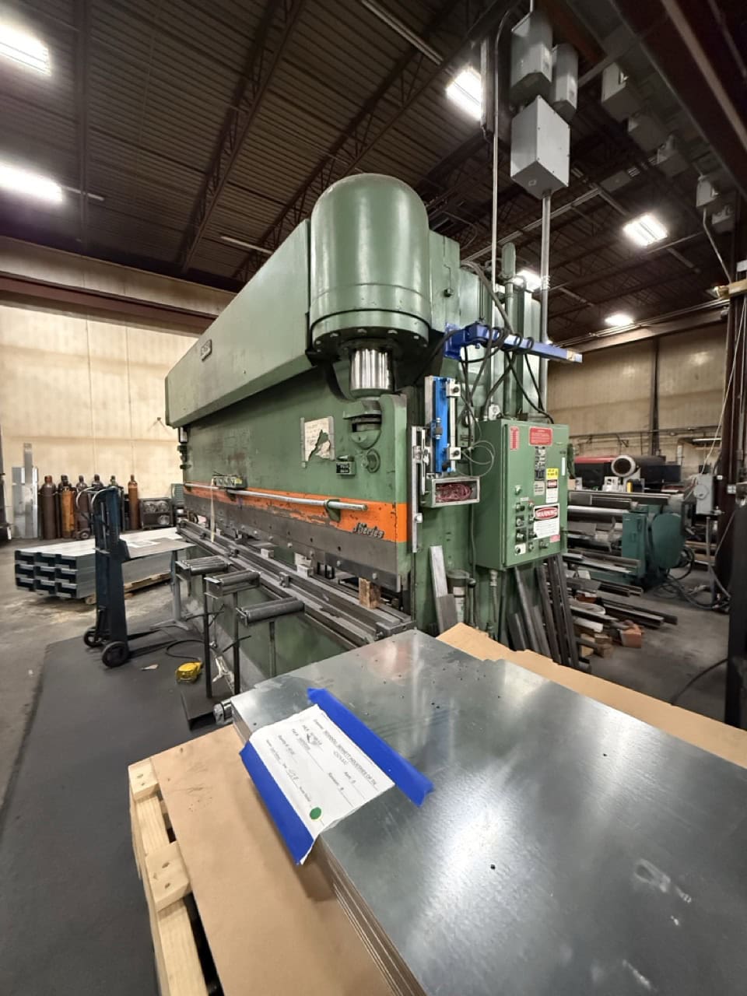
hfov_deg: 85.7
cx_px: 374
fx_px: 403
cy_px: 498
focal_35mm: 14
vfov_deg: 102.1
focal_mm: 2.2
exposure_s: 1/60
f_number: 2.2
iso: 1250
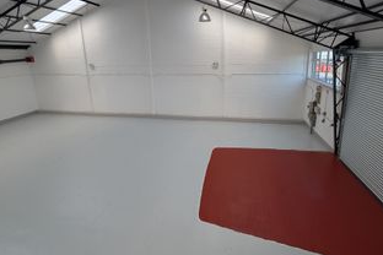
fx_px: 170
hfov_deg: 96.6
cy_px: 86
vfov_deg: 71.7
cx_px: 203
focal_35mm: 16
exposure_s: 1/836
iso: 46
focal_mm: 2.02
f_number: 1.7
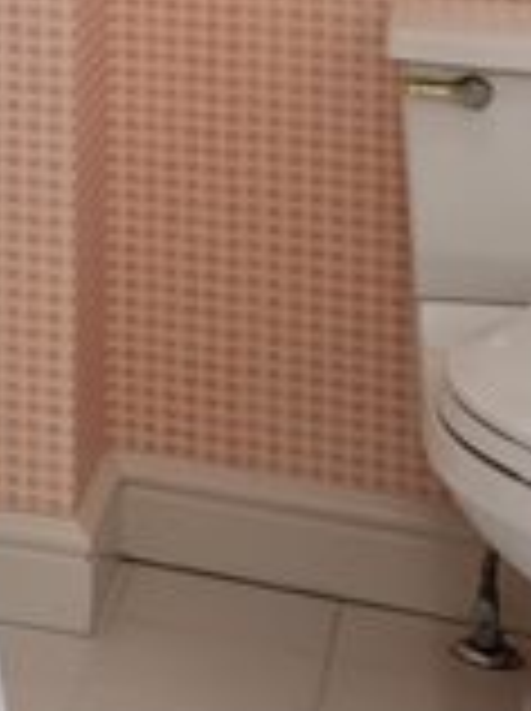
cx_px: -1048
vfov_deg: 14.3
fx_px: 2564
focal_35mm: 125
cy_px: -470
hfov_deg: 9.4
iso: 400
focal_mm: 16
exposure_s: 1/20
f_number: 10
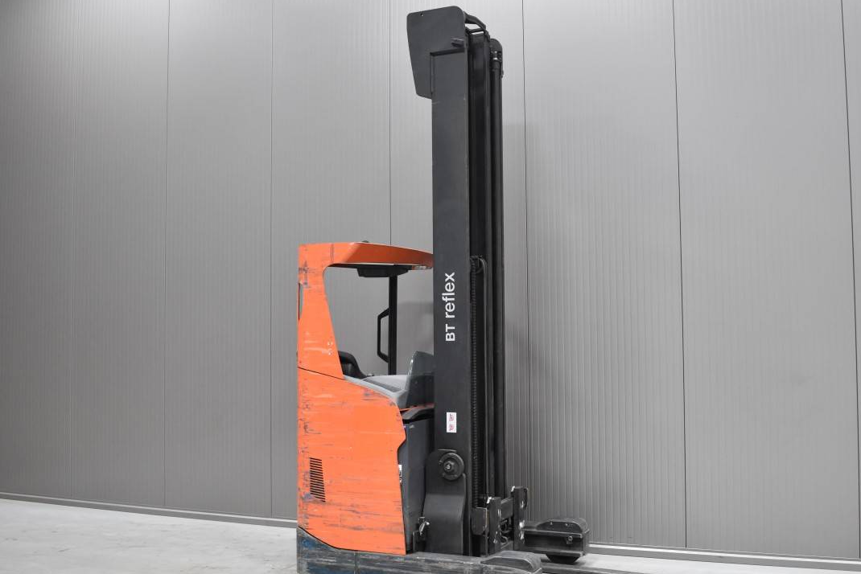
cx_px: 457
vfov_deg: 35.9
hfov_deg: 51.8
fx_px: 885
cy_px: 305
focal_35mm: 37
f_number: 5
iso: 1600
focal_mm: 22
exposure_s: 1/50
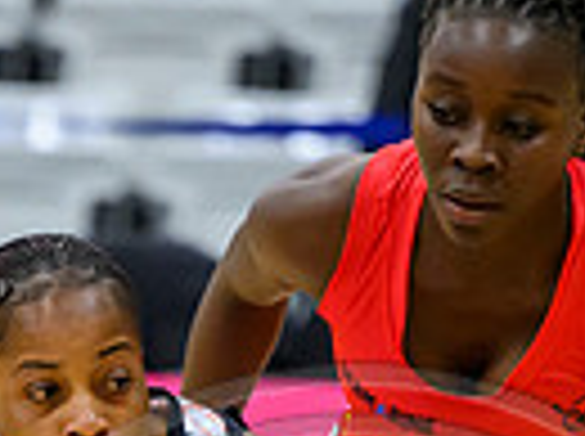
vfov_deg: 1.6
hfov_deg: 2.2
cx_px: -37
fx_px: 15182
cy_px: 814
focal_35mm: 900
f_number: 3.2
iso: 4000
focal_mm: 180
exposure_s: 1/1000
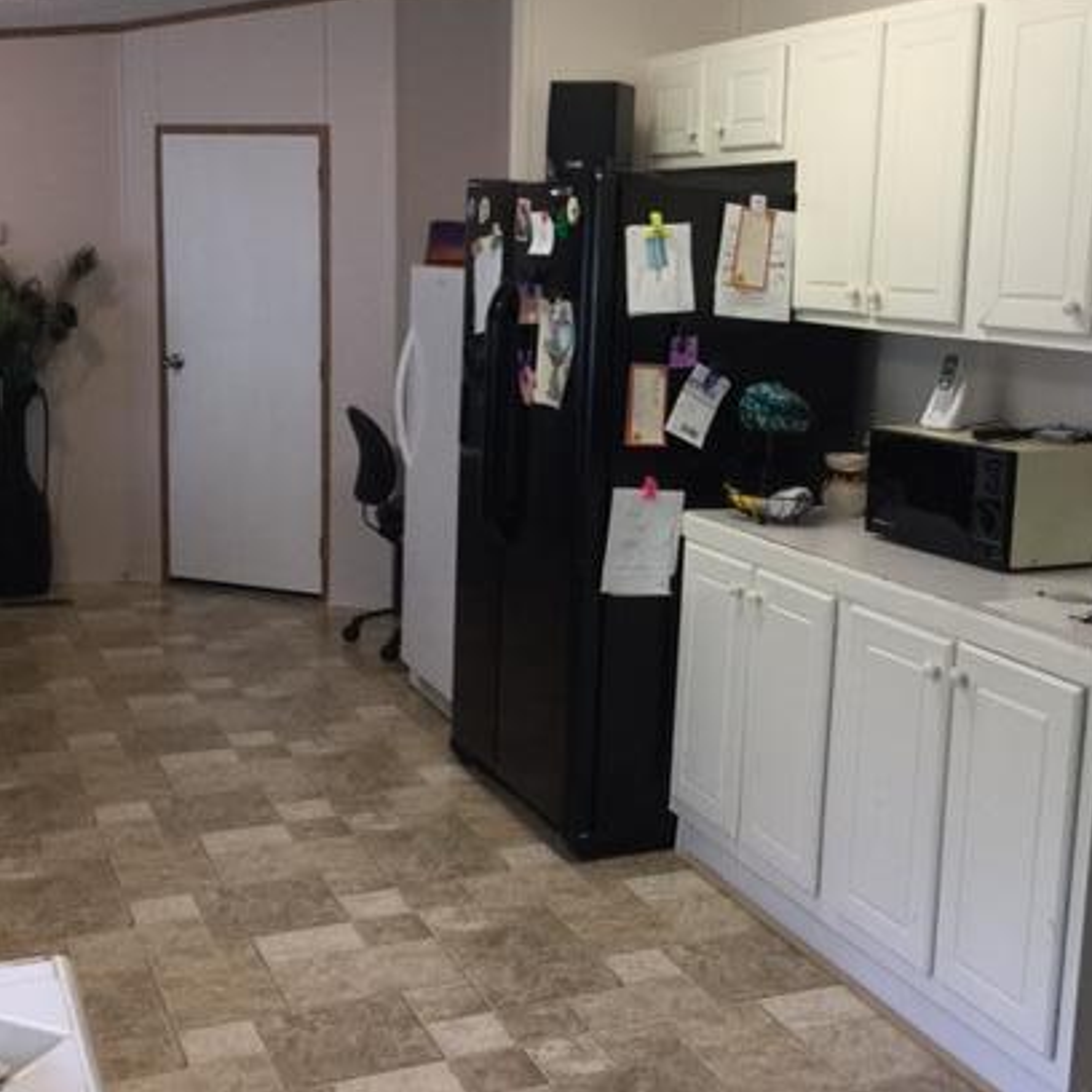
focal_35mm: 43
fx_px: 1535
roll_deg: -0.7
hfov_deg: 39.1
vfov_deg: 39.1
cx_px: 634
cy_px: 495
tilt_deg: -10.0
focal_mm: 3.3
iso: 80
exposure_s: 1/30
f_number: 2.4
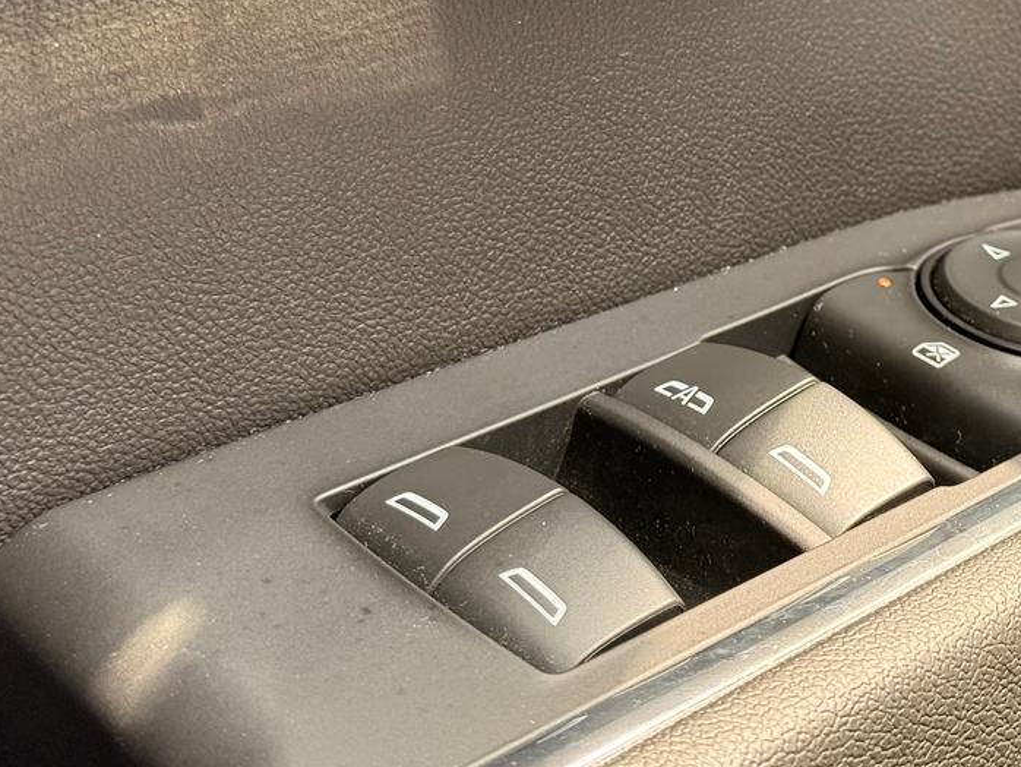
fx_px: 2596
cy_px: 158
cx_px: 743
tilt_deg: -22.3
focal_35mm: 88
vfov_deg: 16.7
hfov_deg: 22.1
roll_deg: +2.5
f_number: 1.78
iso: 160
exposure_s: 1/137
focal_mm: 6.76
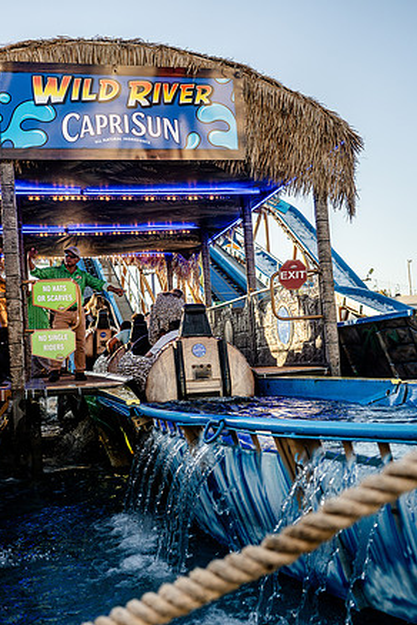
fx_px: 660
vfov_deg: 50.7
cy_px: 310
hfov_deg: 35.1
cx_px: 210
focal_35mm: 38
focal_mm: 37
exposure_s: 1/500
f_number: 4
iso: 250
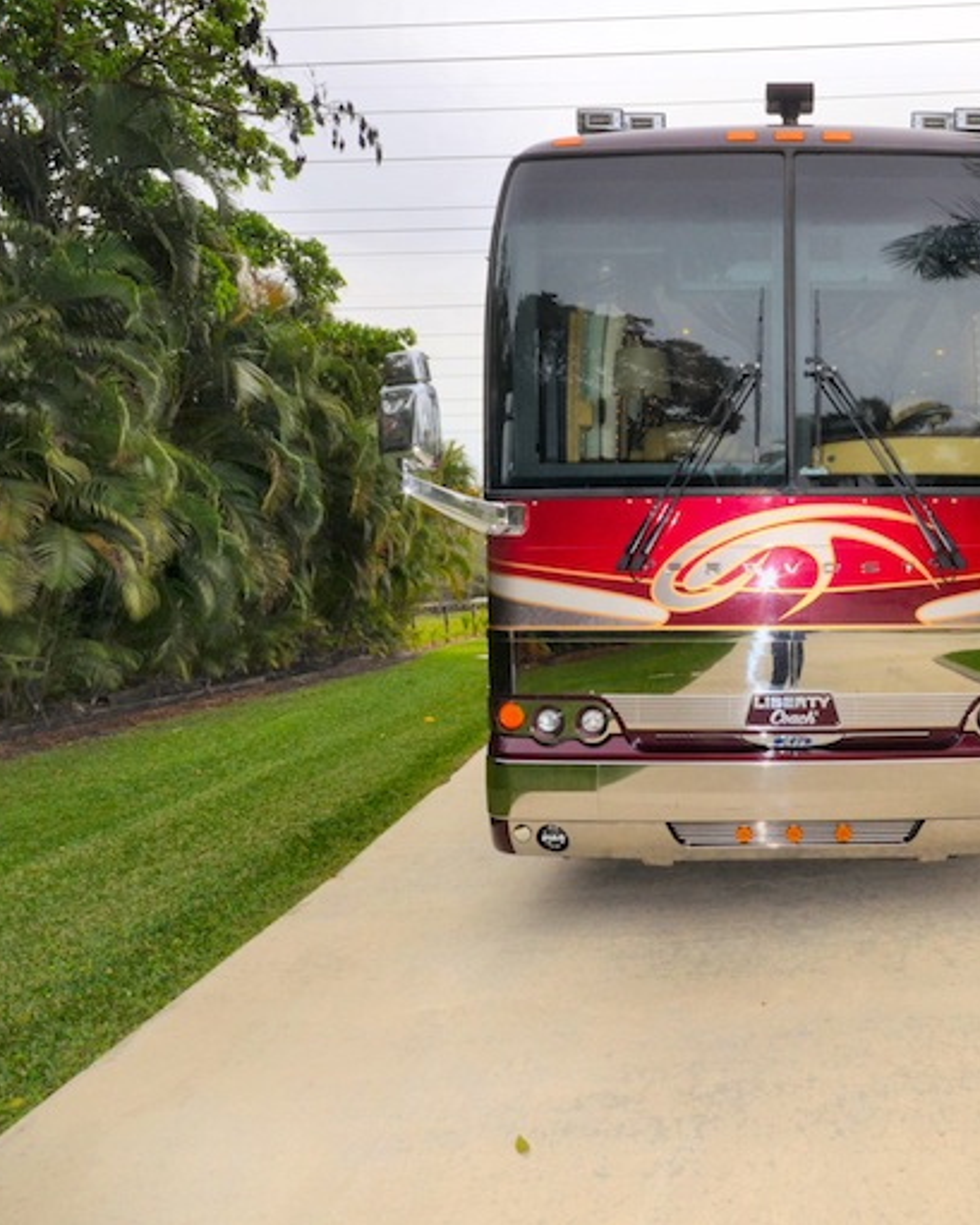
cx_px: 807
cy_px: 599
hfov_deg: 57.6
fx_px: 797
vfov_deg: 75.0
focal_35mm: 22
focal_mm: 10
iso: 400
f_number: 16
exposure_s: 1/250
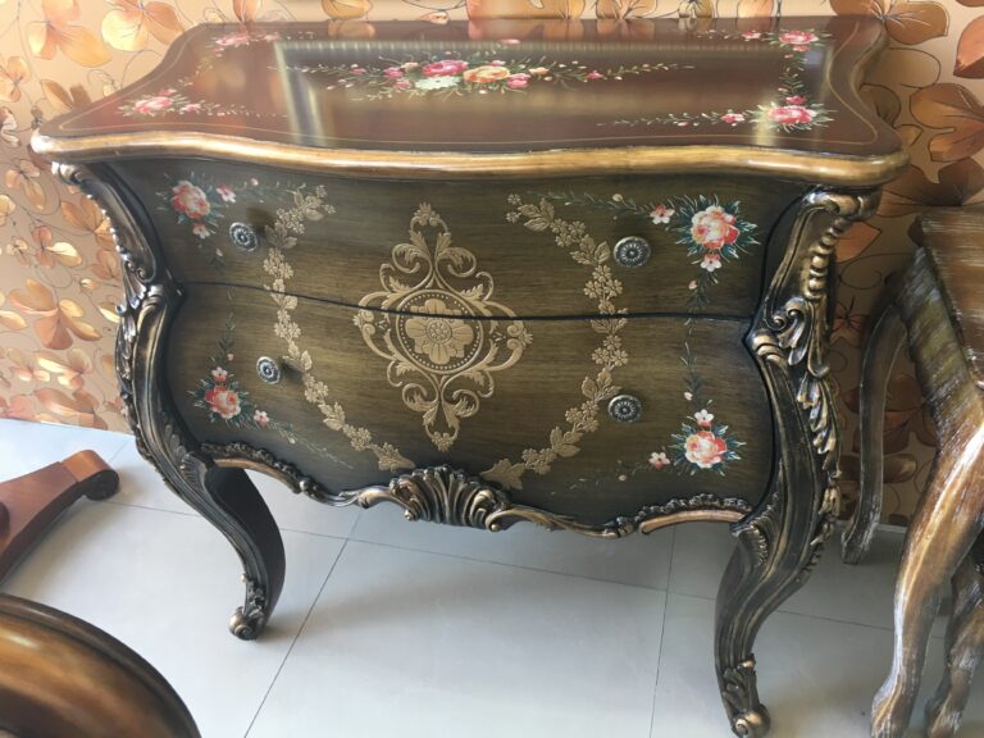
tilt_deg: -38.4
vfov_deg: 48.2
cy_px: 369
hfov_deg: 61.7
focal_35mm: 29
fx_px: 824
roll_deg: +5.7
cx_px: 492
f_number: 2.2
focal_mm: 4.15
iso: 125
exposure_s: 1/33
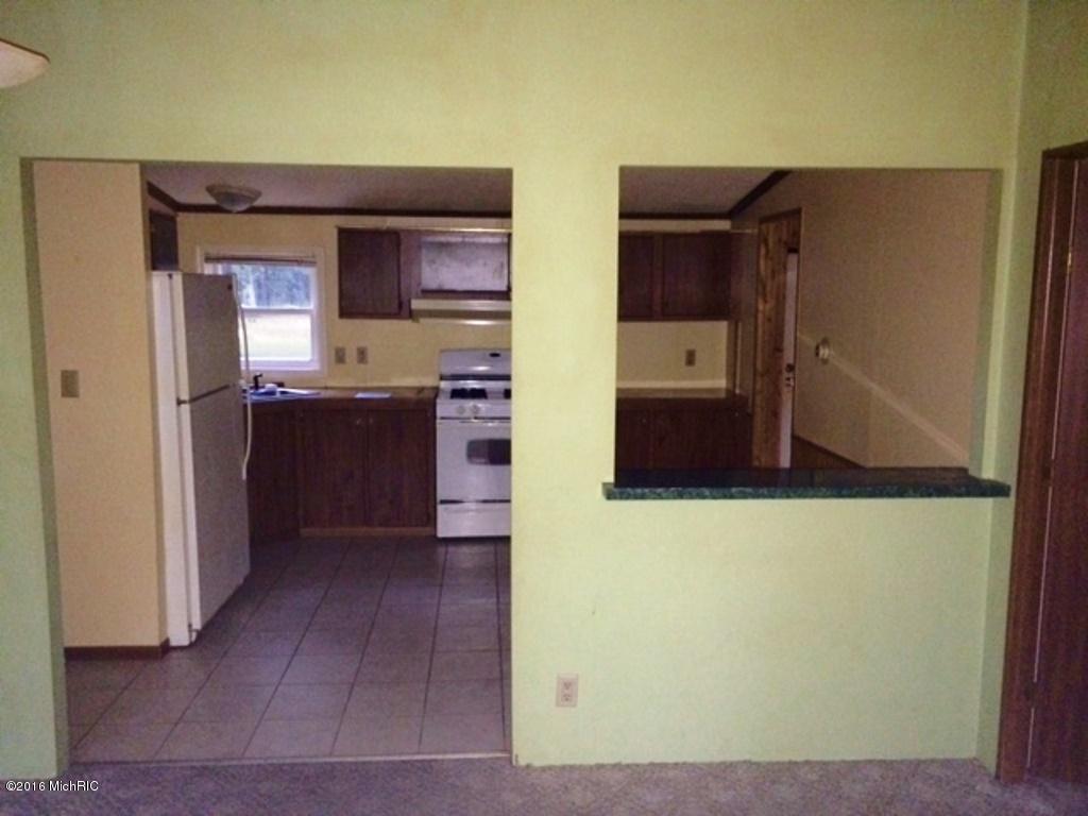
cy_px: 408
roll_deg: +0.8
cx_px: 544
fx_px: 911
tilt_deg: -8.2
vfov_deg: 48.2
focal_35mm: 29
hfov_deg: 61.7
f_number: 2.2
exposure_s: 1/16
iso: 500
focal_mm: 4.15
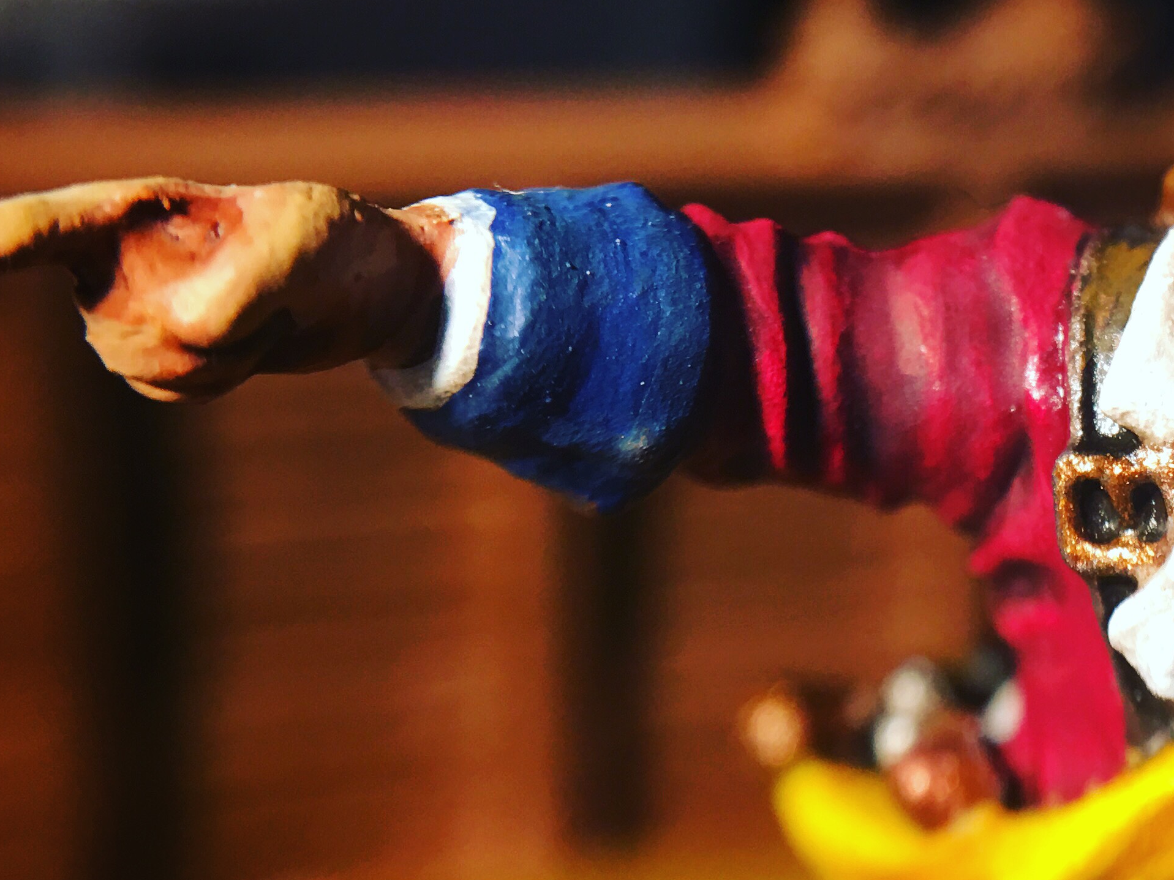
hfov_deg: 30.0
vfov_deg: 23.9
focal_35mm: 61
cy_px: 306
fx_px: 2069
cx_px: 1111
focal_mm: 4.15
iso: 25
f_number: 2.2
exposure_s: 1/15
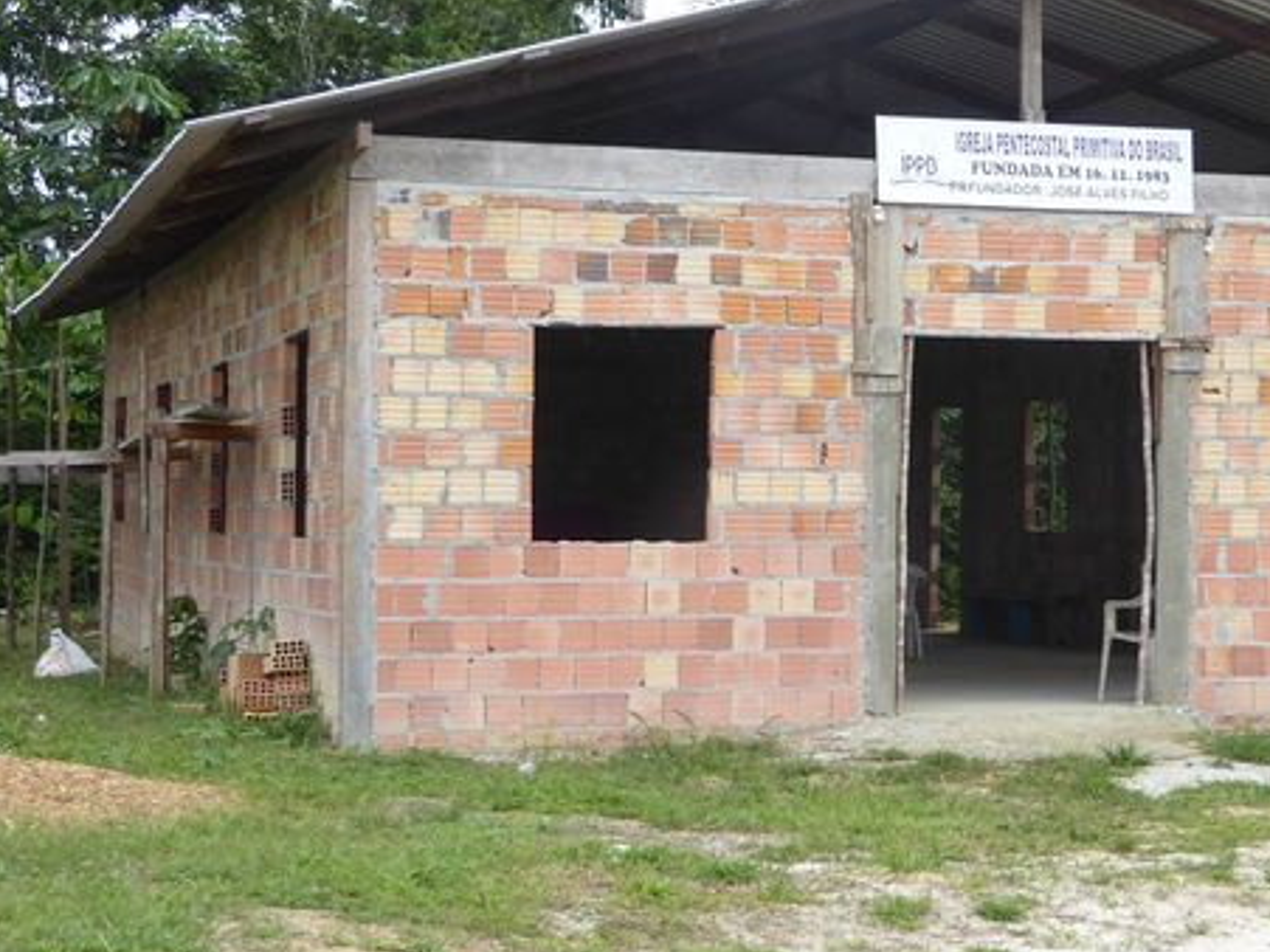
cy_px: 431
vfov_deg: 17.0
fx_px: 3191
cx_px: 850
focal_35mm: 87
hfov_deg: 22.4
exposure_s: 1/250
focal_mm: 8.4
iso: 80
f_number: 4
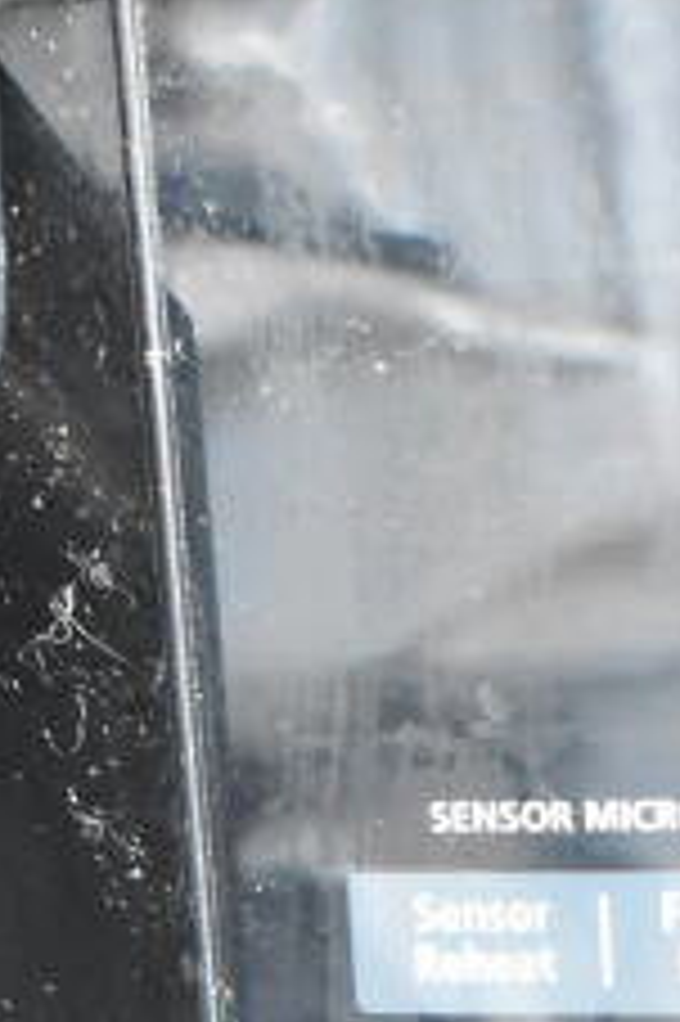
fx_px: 3944
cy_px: 1220
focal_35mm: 139
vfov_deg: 14.3
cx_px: 712
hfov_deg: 9.8
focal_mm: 23
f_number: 3.8
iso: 7200
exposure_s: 1/40
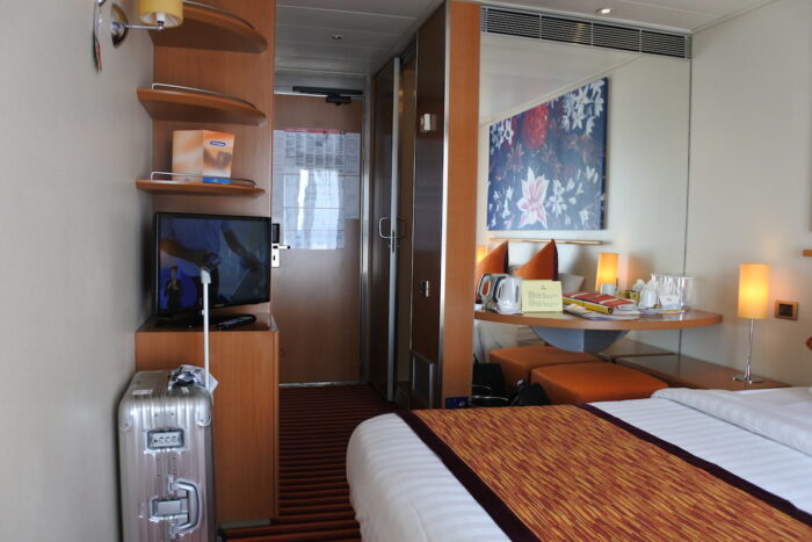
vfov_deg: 47.9
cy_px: 271
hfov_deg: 67.4
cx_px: 406
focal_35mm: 27
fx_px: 609
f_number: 3.5
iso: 400
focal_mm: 10
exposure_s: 1/160
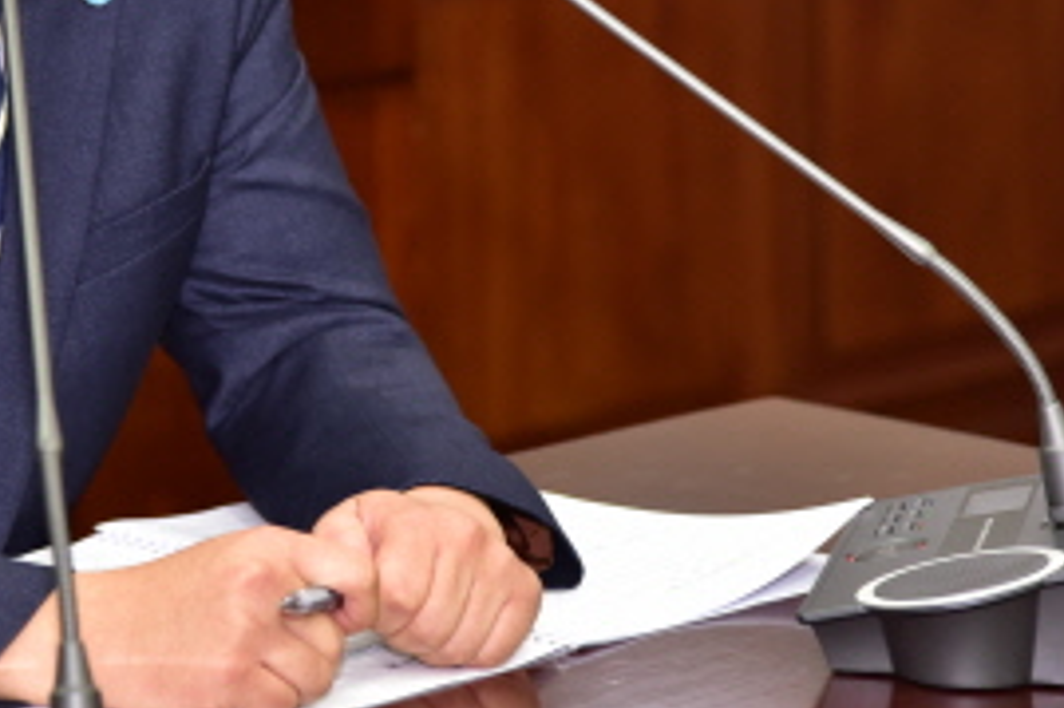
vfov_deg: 5.8
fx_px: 6912
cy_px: -44
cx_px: 142
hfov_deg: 8.8
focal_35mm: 234
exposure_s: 1/160
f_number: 4
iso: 1600
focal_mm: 105
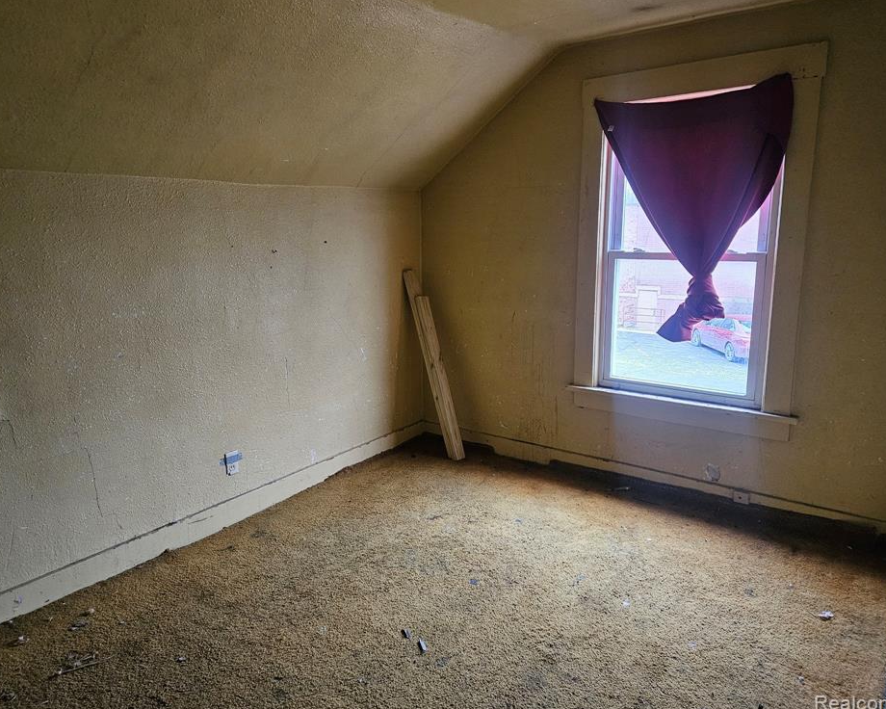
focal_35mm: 25
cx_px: 419
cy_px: 349
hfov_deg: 68.0
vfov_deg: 56.8
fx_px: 656
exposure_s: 1/60
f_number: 1.8
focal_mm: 5.4
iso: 640
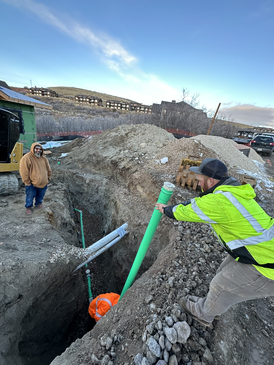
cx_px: 137
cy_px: 182
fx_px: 148
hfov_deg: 85.7
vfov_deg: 102.1
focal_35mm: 14
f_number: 2.2
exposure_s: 1/99
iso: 100
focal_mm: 2.22
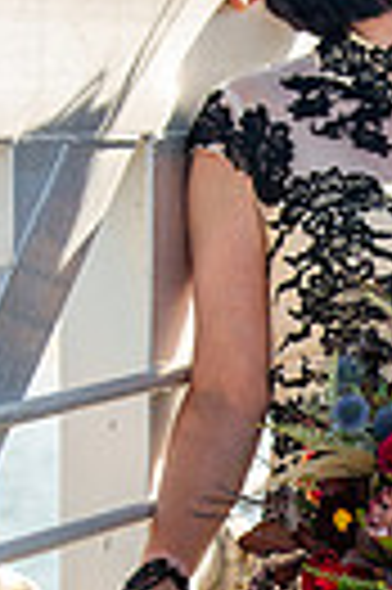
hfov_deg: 5.7
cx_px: 471
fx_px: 3930
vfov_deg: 8.5
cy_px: 567
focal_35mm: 240
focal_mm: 70
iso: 200
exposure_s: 1/160
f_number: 5
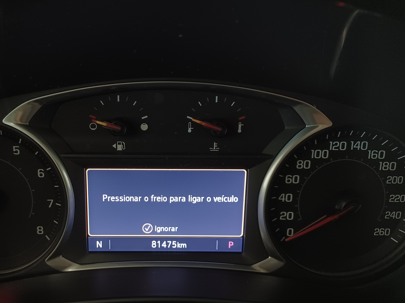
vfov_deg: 45.2
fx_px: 363
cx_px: 159
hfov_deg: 57.8
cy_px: 180
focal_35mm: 31
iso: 320
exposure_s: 1/30
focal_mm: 4.6
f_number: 1.8
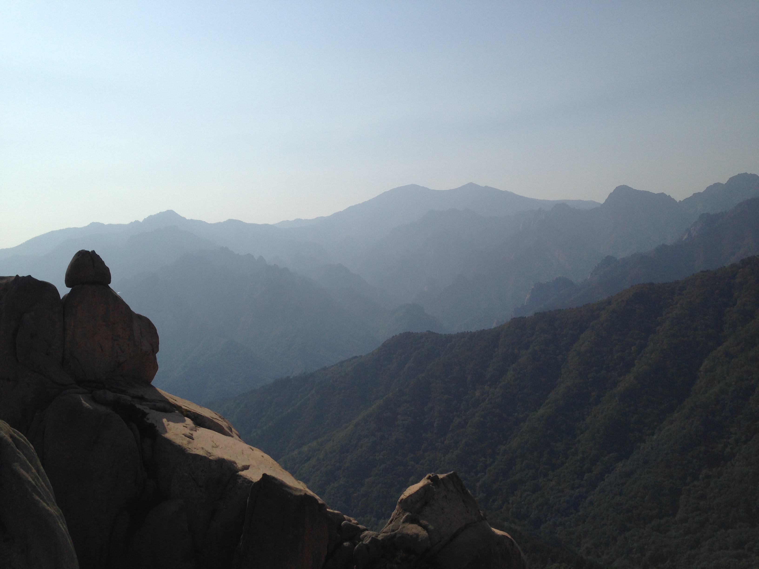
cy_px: 284
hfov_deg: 55.4
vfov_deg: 42.9
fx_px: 724
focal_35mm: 33
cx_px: 380
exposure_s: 1/4525
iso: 50
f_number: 2.4
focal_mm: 4.12
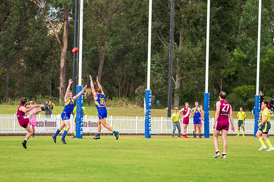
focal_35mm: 181
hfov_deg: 11.4
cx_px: 124
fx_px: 1378
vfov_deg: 7.6
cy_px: 97
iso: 1000
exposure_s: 1/1250
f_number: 6.3
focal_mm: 150
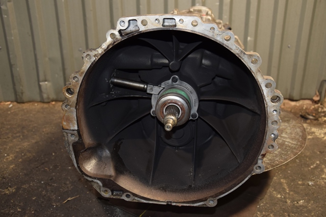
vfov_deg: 34.2
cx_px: 163
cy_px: 108
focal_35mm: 39
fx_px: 353
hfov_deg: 49.6
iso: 800
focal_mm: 26
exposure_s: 1/60
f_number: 5
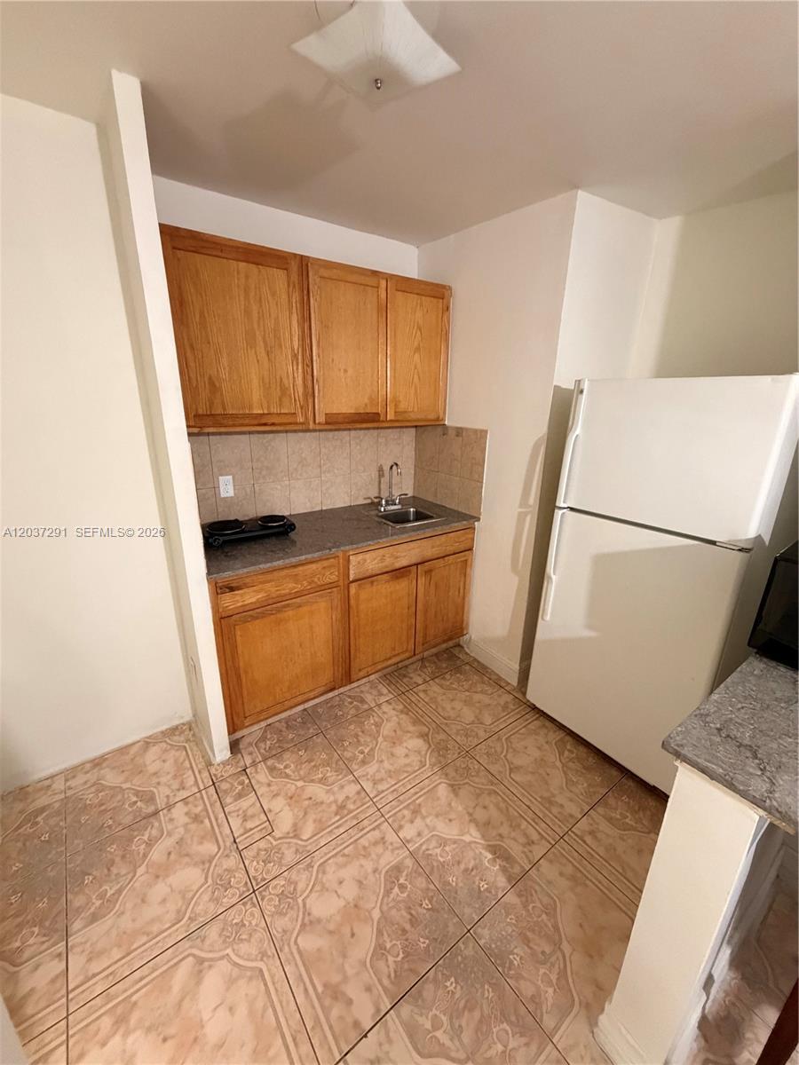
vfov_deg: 102.1
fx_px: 431
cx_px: 400
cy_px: 532
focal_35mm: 14
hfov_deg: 85.7
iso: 640
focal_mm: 2.22
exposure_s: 1/60
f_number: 2.2
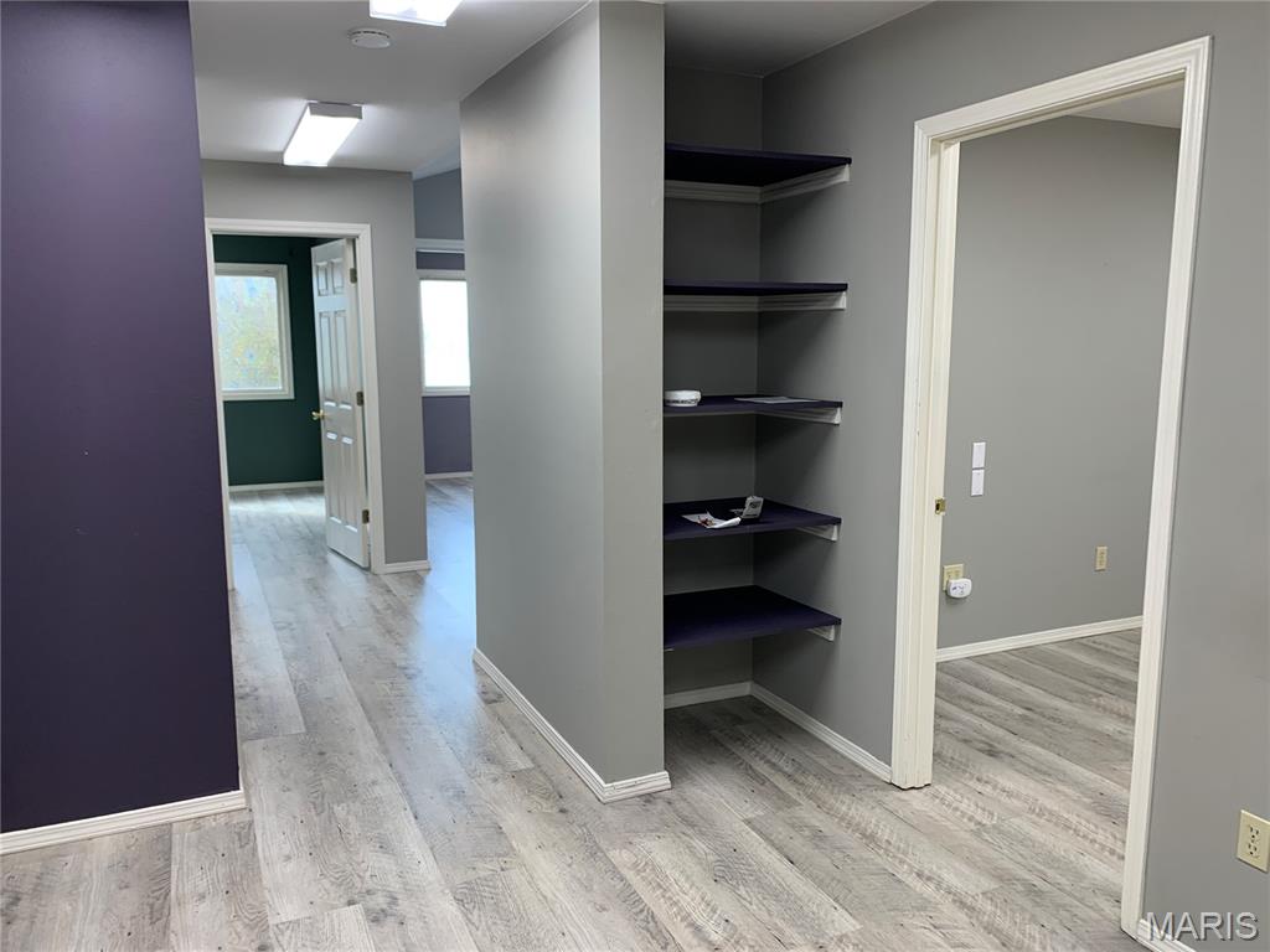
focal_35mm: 26
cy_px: 476
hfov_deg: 67.3
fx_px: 954
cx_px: 635
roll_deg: +1.8
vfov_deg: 53.1
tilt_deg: -7.6
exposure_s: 1/60
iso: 50
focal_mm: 4.25
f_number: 1.8
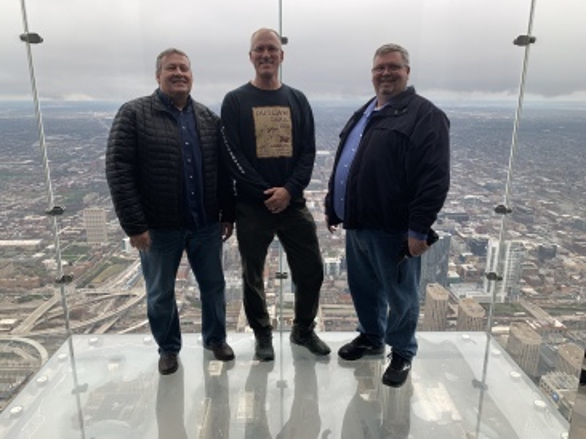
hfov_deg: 67.3
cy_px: 220
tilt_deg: -12.2
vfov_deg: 53.0
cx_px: 293
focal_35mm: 26
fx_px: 440
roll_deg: -0.8
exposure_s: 1/127
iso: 25
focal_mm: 4.25
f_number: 1.8
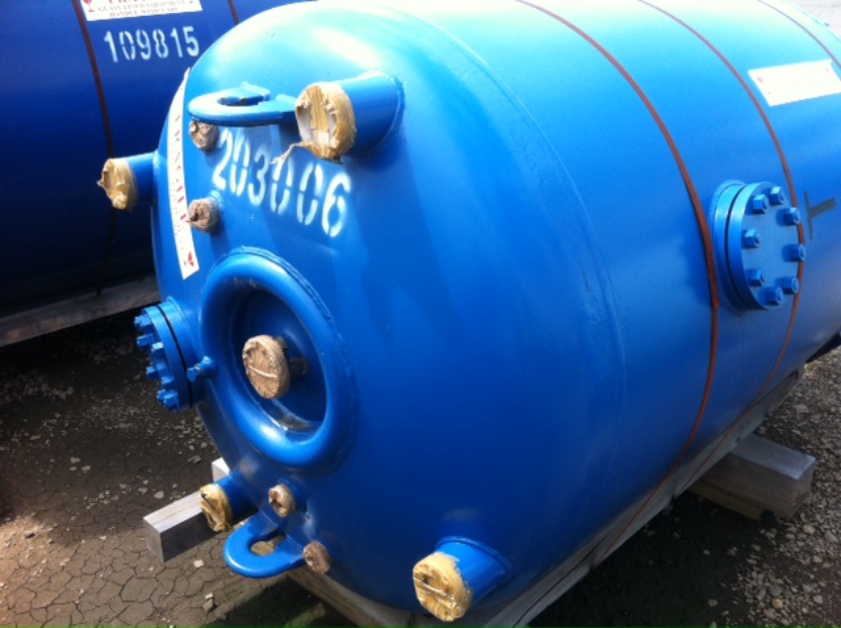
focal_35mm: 35
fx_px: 849
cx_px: 420
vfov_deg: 40.6
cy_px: 314
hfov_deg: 52.7
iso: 80
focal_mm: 3.85
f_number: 2.8
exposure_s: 1/464
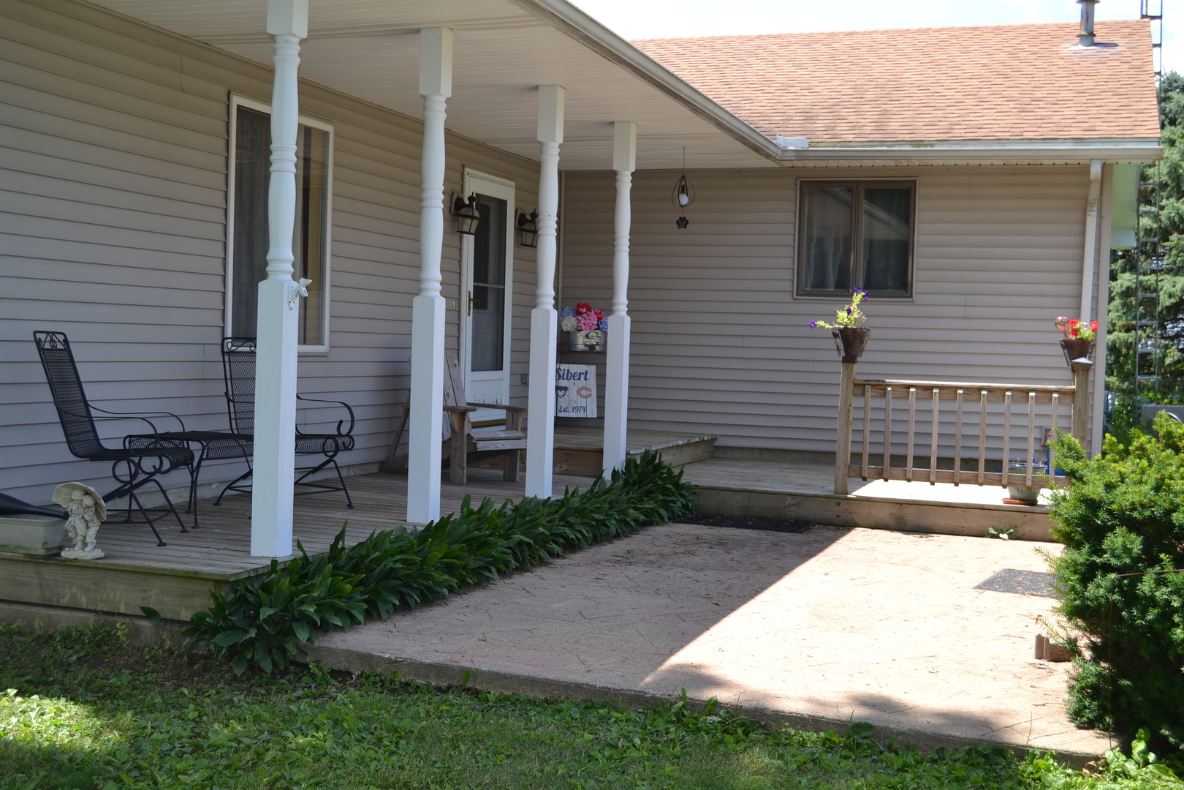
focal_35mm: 45
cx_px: 592
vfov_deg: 29.9
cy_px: 395
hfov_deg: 43.6
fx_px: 1480
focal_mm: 30
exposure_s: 1/200
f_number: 6.3
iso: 100
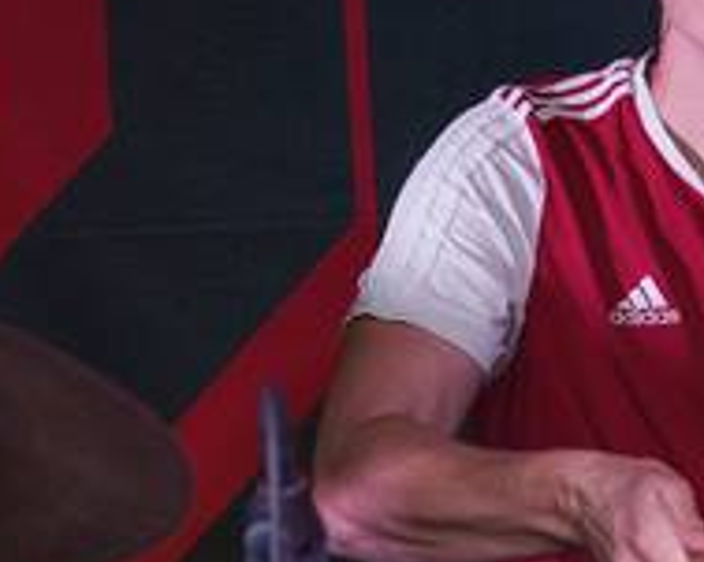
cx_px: 851
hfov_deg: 9.0
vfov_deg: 7.3
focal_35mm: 211
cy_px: 566
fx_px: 4394
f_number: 2.8
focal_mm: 59
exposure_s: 1/800
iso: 3200
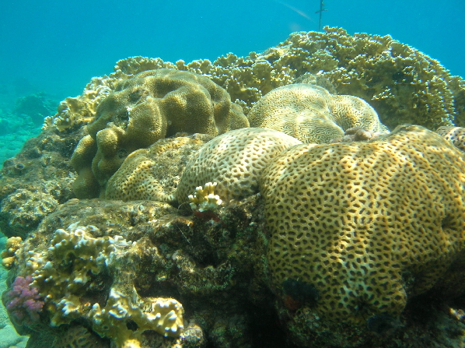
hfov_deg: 54.0
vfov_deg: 41.7
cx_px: 232
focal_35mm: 34
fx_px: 456
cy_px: 174
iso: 50
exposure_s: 1/165
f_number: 4.9
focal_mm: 5.7
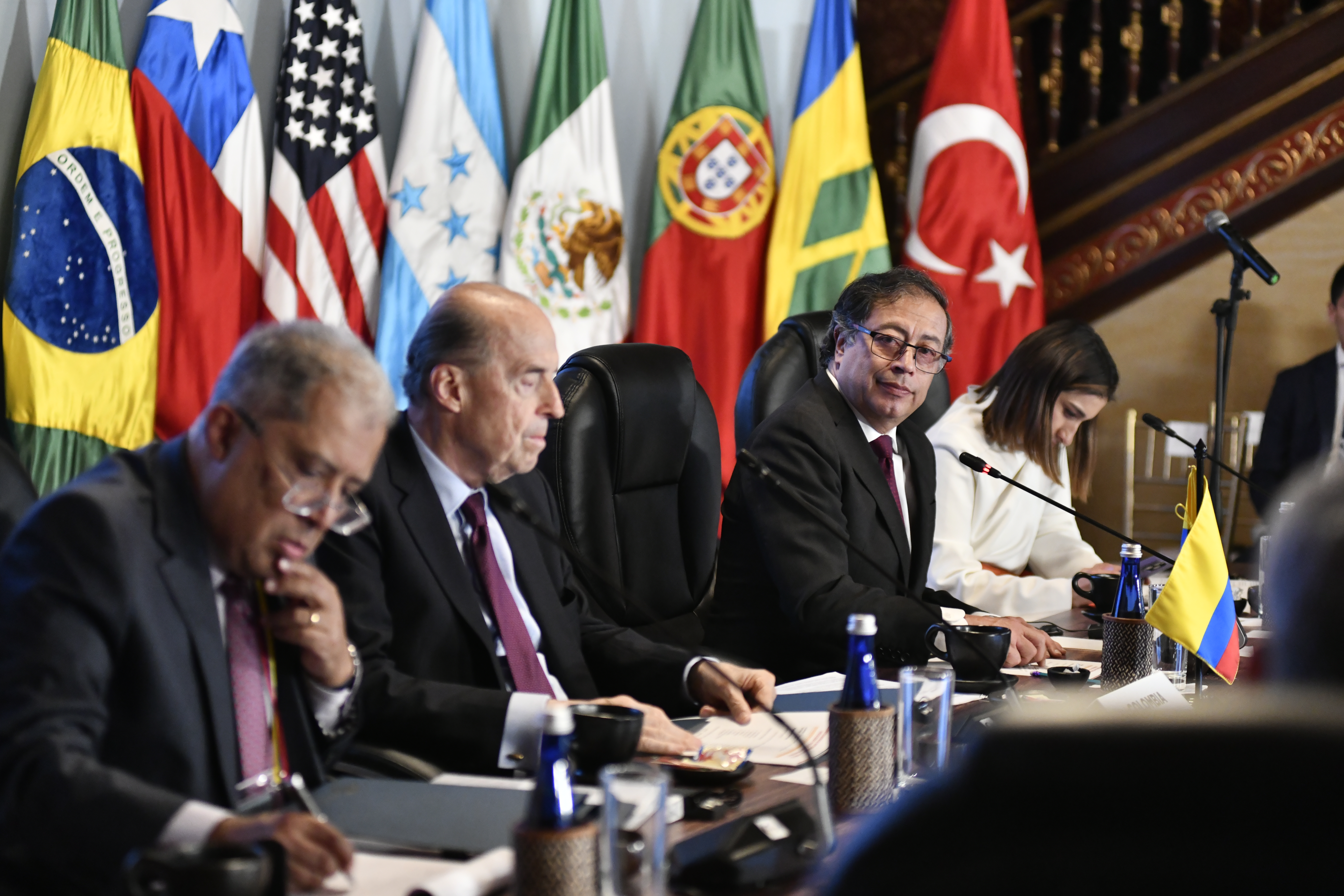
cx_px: 672
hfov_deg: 25.4
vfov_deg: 17.1
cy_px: 448
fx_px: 2986
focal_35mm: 80
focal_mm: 80
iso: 2500
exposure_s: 1/160
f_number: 3.2
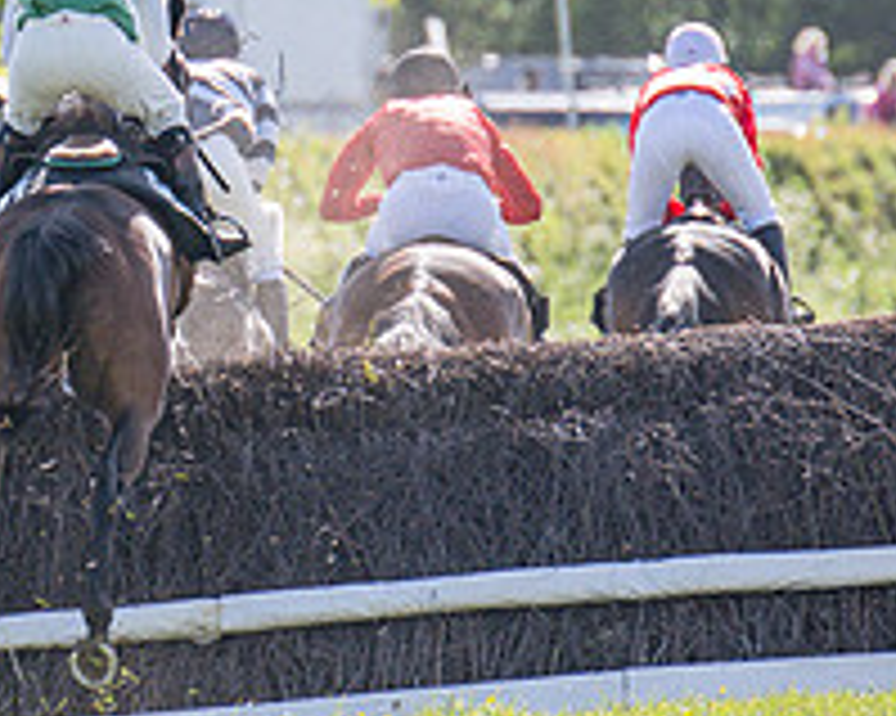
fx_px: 35570
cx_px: 88
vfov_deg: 1.2
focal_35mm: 1342
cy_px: 144
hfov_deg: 1.4
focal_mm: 280
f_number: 4
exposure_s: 1/2000
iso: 400
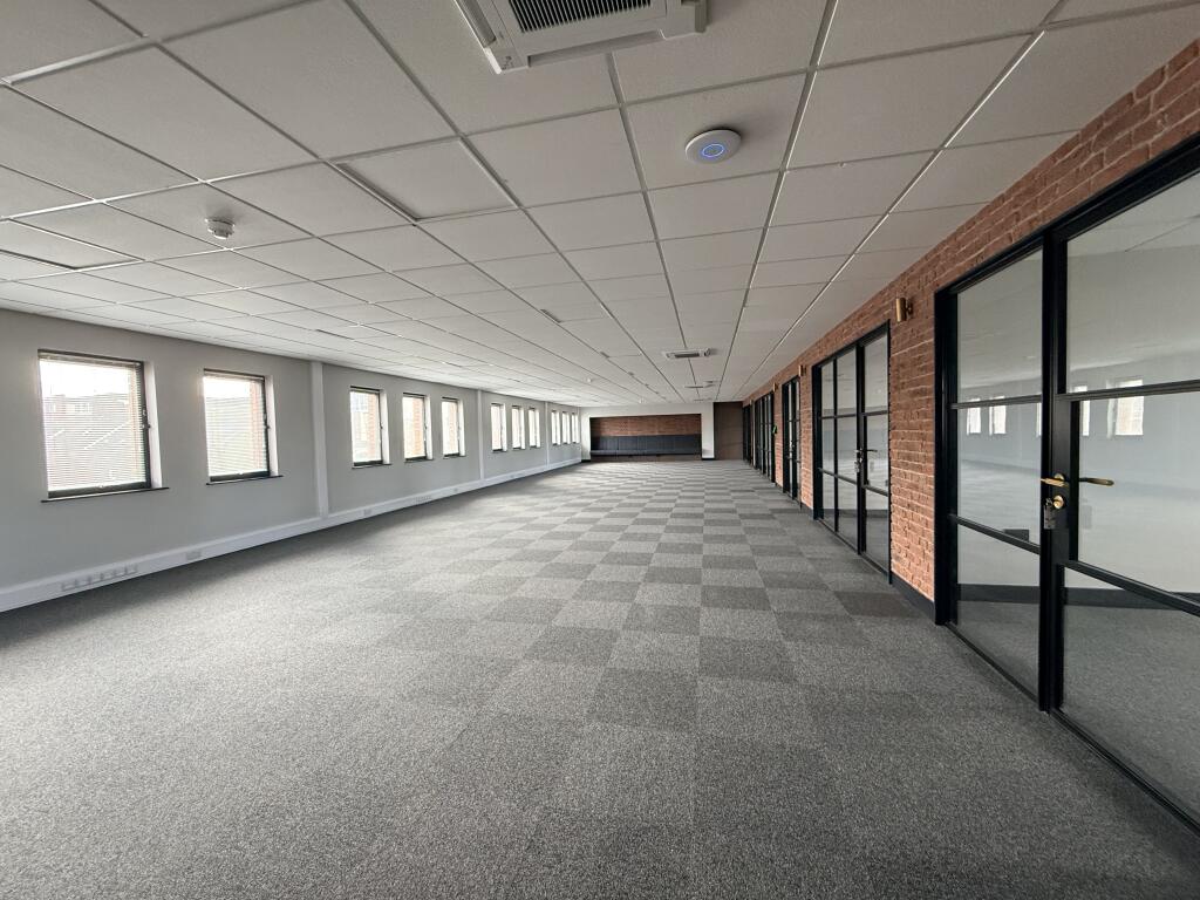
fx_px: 485
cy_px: 450
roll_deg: +1.0
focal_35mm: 14
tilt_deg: -2.3
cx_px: 600
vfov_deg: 85.7
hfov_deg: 102.1
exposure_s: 1/99
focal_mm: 2.22
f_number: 2.2
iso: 320
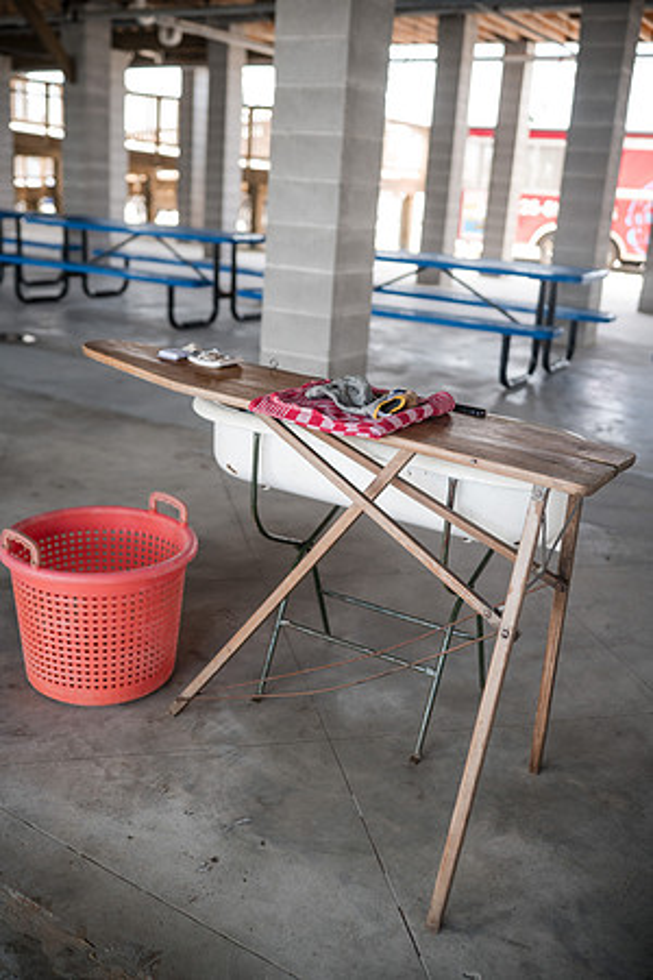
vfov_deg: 54.4
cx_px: 326
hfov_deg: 37.9
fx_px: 952
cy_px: 490
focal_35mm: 35
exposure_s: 1/250
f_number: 2.5
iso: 200
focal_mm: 35
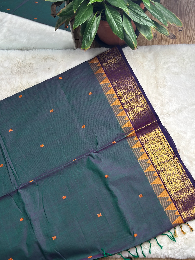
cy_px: 130
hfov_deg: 32.2
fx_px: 338
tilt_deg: -72.1
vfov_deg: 42.1
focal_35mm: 45
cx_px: 98
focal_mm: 5.96
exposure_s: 1/50
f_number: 1.6
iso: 50
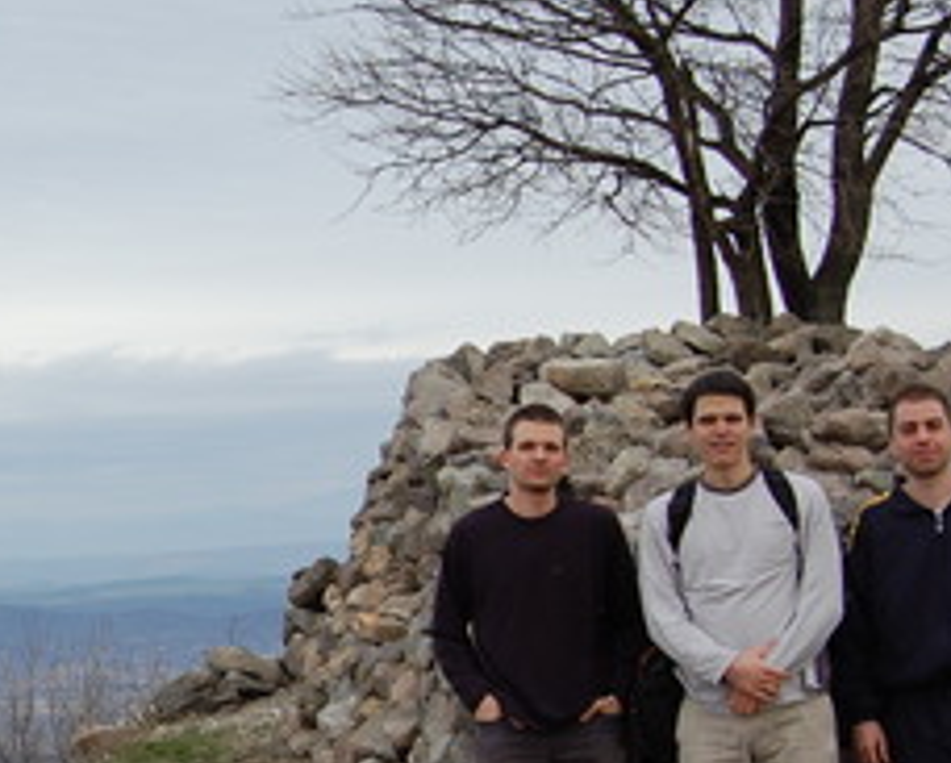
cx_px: -221
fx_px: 3447
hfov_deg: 15.1
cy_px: 500
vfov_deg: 12.6
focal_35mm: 122
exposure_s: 1/250
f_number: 8
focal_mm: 31
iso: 200
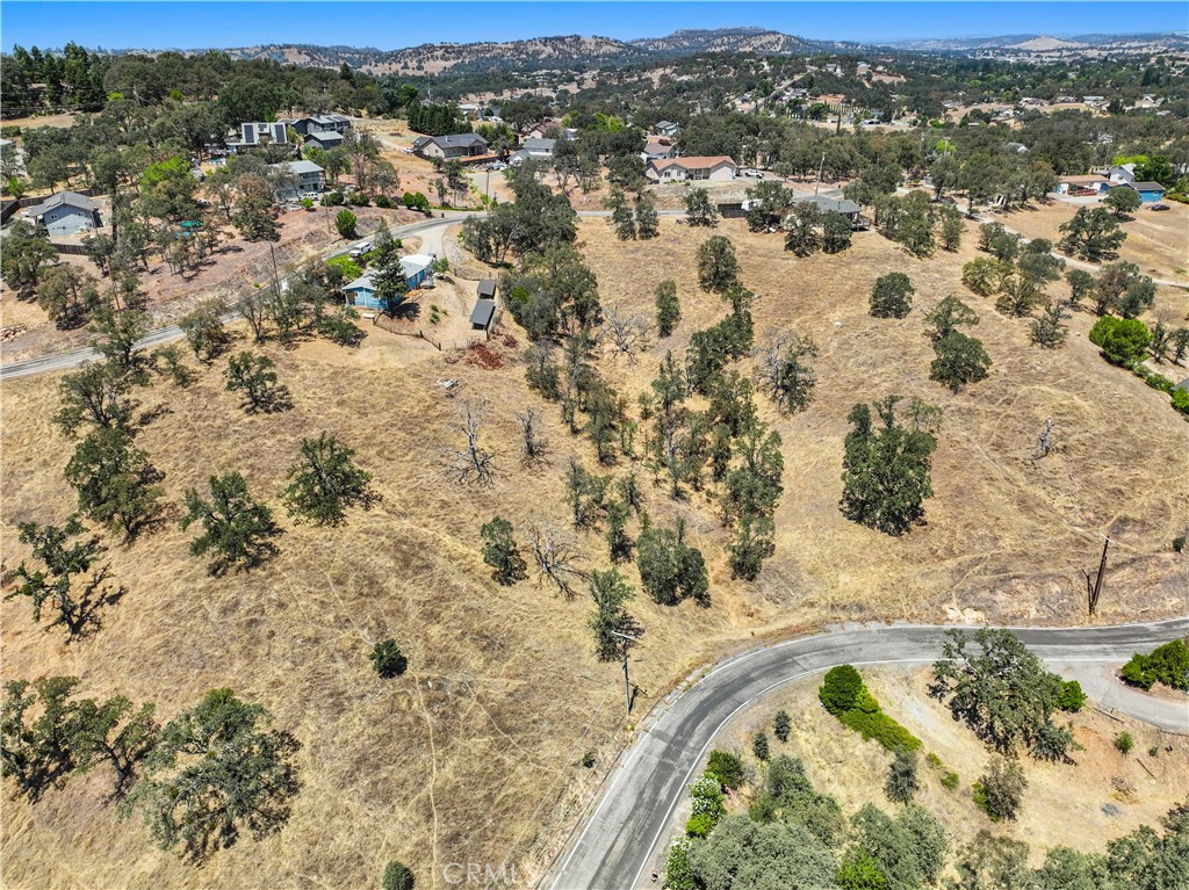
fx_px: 824
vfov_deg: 56.8
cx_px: 594
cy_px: 445
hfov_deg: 71.6
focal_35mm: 24
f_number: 3.5
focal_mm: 12.29
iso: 130
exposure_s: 1/2000
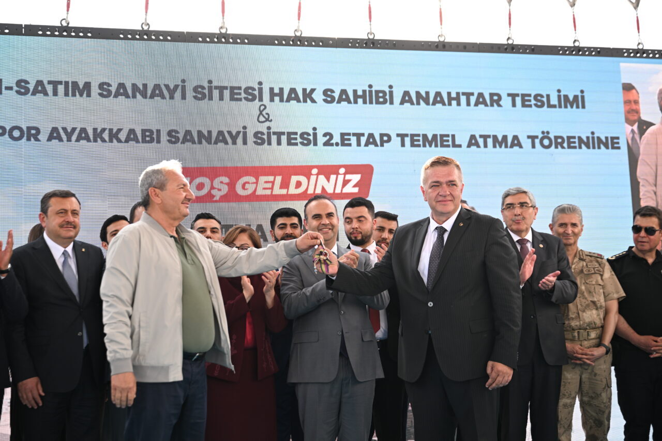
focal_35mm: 58
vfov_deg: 23.4
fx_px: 1066
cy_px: 220
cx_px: 331
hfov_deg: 34.5
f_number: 3.5
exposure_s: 1/200
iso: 125
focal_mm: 58
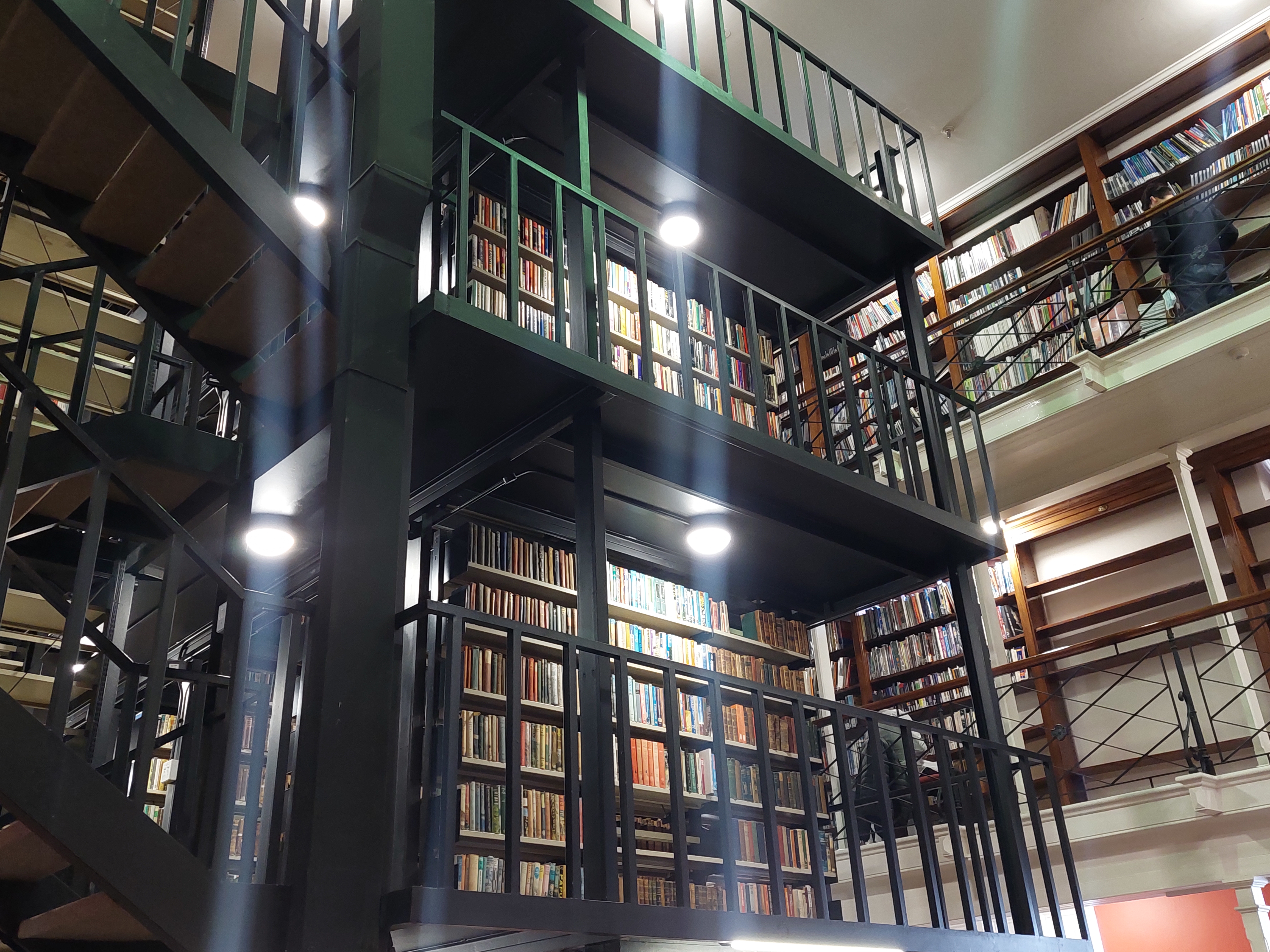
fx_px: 881
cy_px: 476
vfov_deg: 56.8
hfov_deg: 71.6
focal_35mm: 24
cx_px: 635
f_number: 1.8
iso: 400
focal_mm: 5.23
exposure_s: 1/50
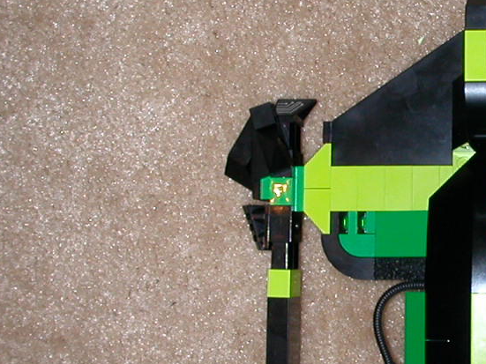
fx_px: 1207
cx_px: 540
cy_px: 214
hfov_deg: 21.5
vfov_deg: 17.1
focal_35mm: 86
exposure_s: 1/59.9
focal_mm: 5.6
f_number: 4.5
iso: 100
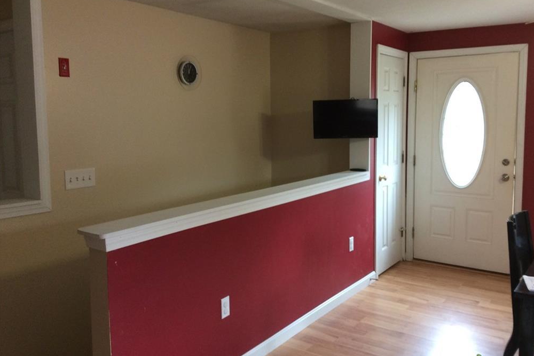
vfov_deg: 38.9
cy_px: 163
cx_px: 272
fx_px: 504
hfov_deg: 55.8
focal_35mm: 34
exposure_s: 1/24
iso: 64
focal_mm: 3.3
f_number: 2.4
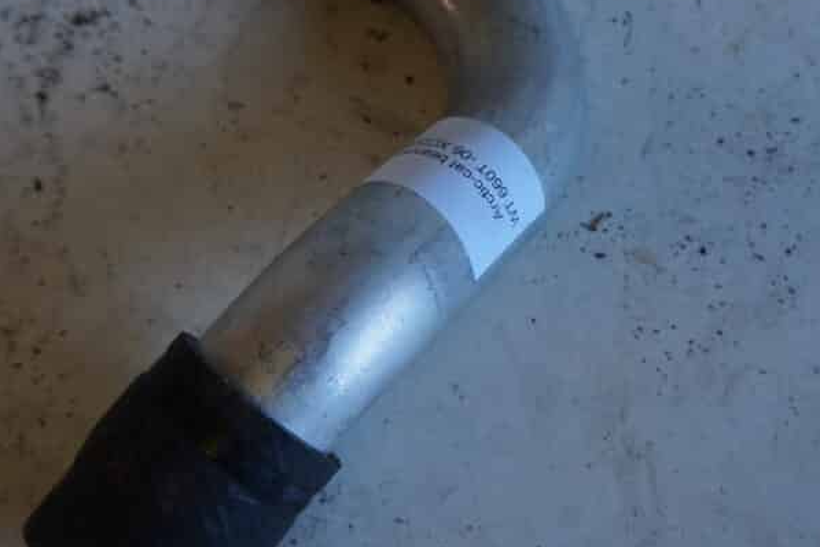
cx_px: 437
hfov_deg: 40.4
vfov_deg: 27.3
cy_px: 161
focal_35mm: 49
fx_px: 1113
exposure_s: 1/60
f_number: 4
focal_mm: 19
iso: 200
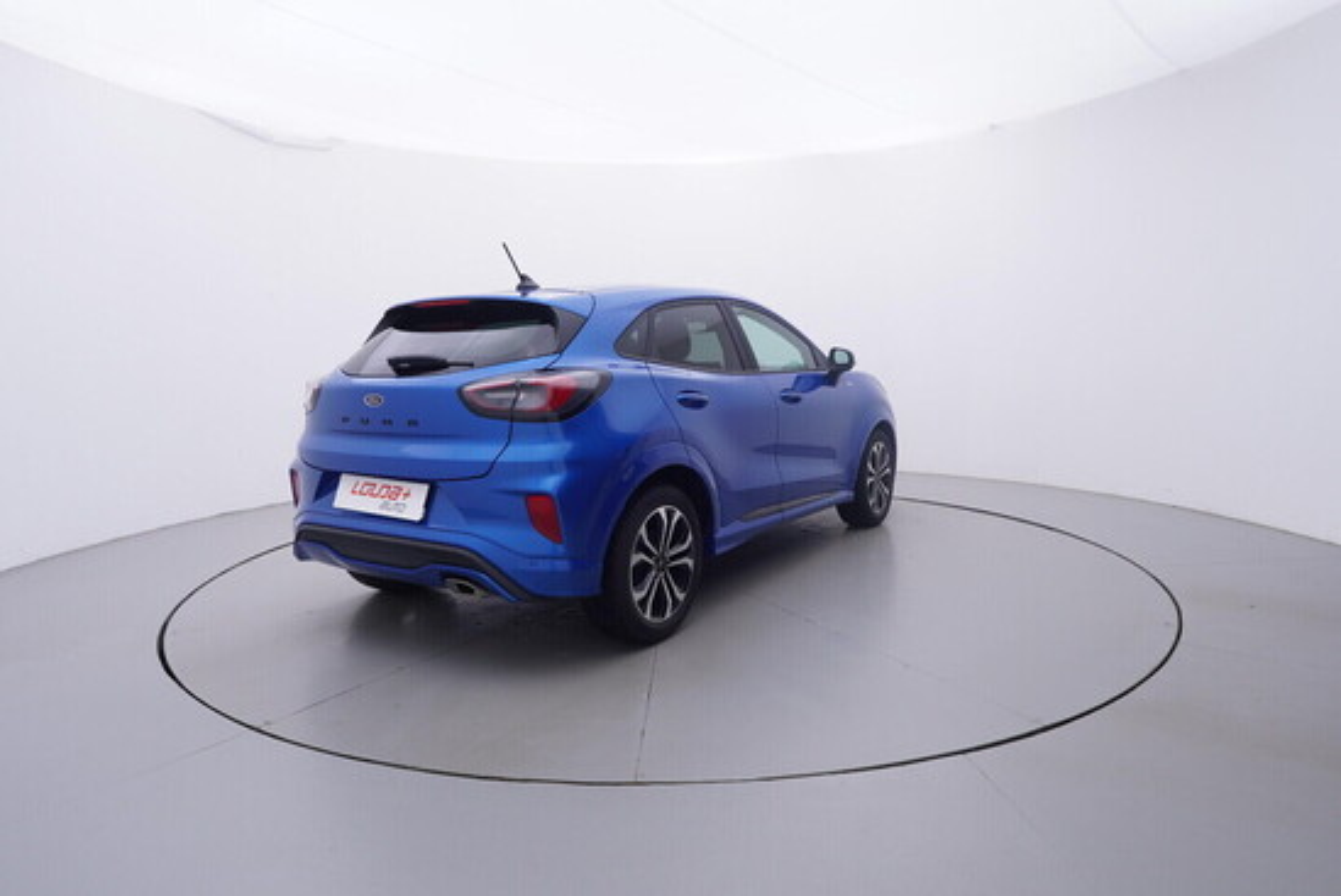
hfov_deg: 77.3
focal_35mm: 22
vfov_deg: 56.2
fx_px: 839
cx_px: 670
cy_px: 448
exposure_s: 1/80
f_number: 5
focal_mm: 15
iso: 200
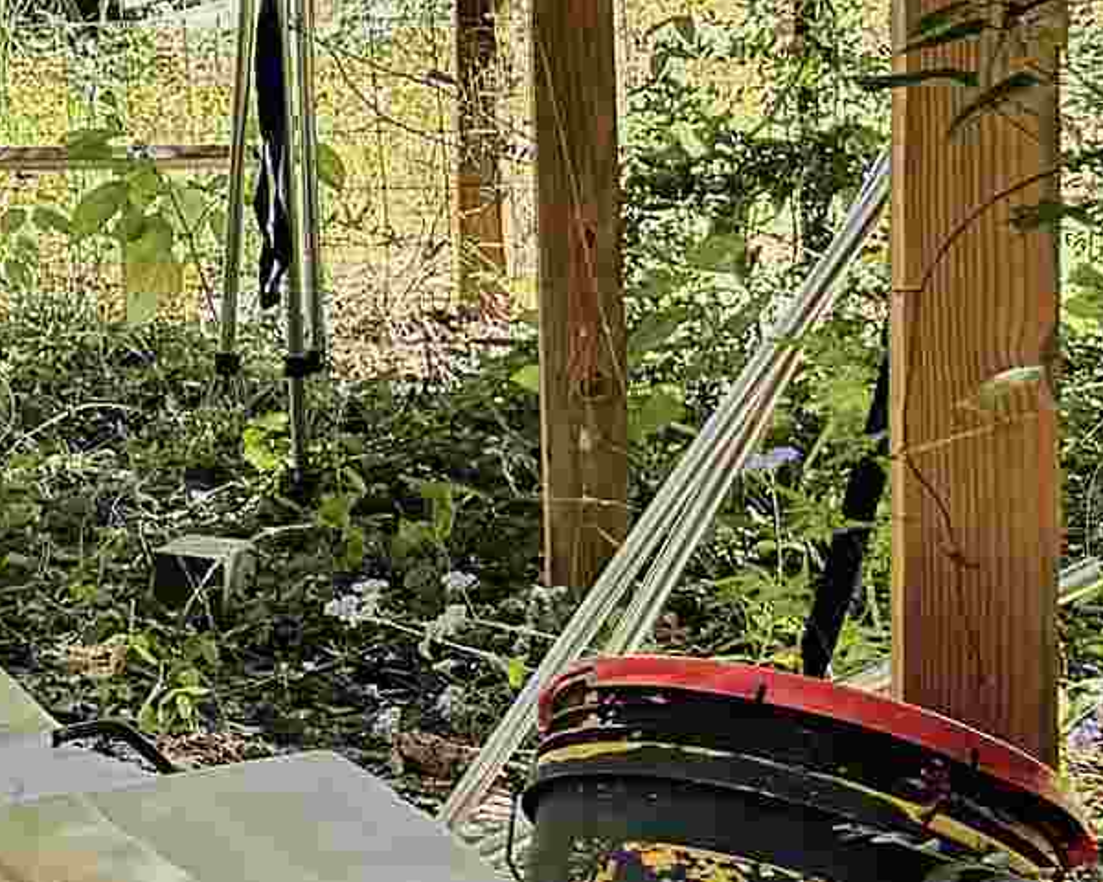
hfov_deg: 12.3
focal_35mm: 120
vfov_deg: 12.8
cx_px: -1638
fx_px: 3917
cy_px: 116
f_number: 1.78
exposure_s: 1/582
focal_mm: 6.86
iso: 80
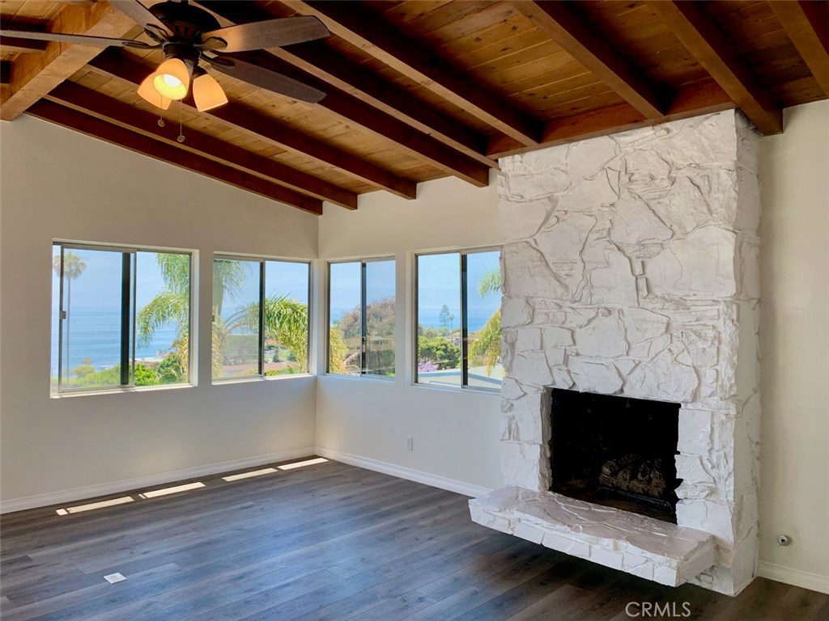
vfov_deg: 53.1
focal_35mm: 26
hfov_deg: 67.3
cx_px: 414
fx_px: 623
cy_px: 310
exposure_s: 1/188
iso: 25
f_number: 1.8
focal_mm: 4.25
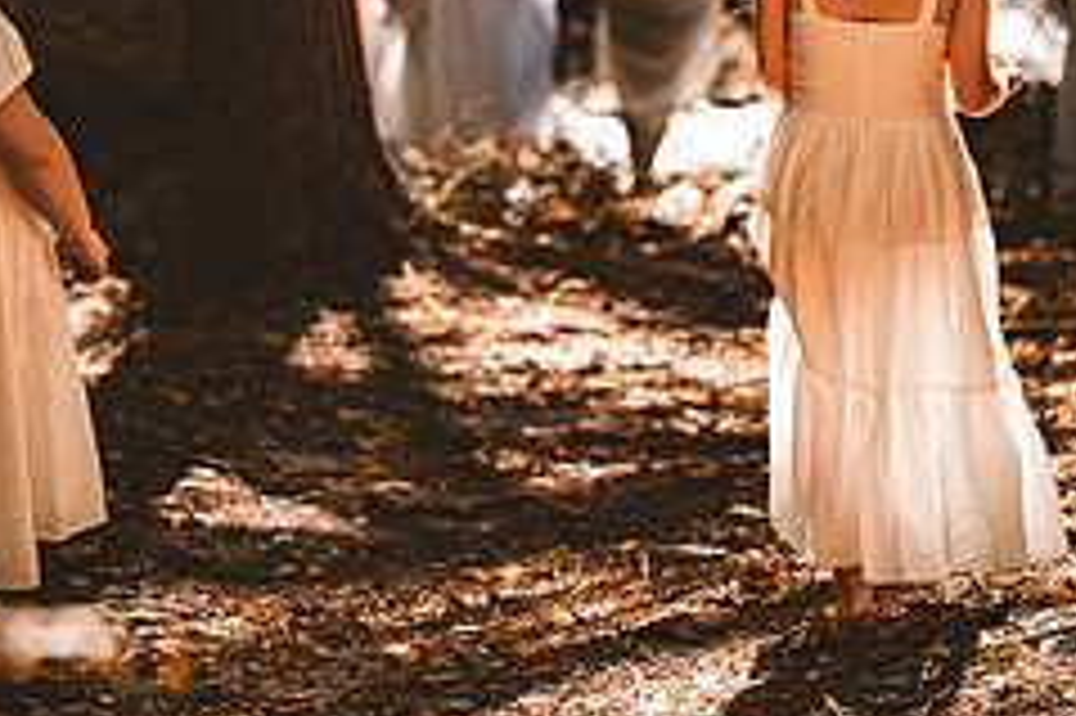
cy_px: 52
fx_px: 10513
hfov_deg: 5.9
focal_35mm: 352
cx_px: 347
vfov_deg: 3.9
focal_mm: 145
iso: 1000
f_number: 2.8
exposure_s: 1/400
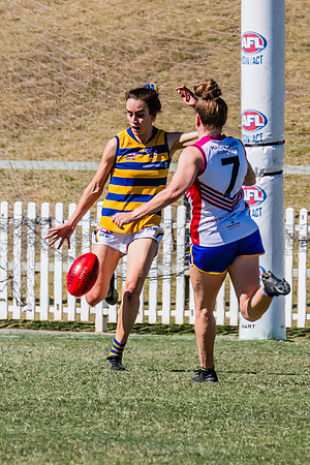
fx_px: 14669
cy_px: 234
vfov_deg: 1.8
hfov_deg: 1.2
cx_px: 110
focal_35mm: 1136
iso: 800
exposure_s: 1/1600
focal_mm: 420
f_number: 14
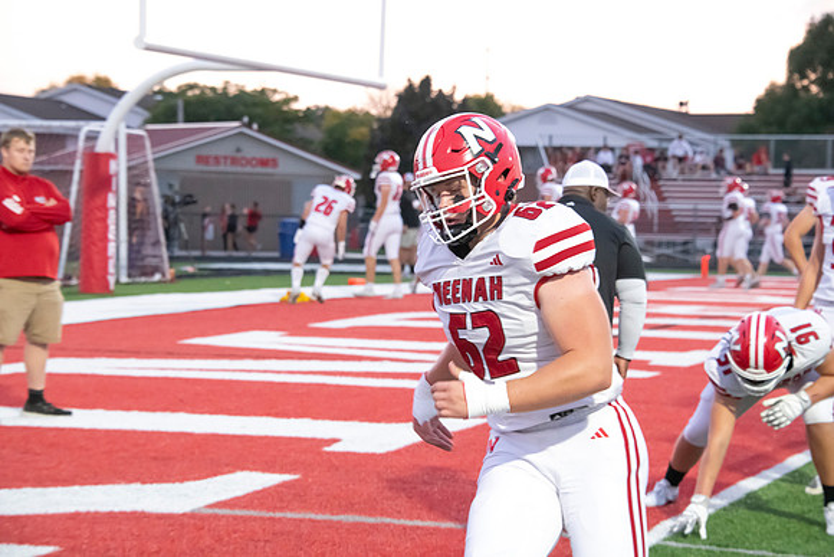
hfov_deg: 15.2
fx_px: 3128
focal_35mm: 135
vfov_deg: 10.2
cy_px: 278
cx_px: 417
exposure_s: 1/320
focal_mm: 135
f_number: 7.1
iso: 10000
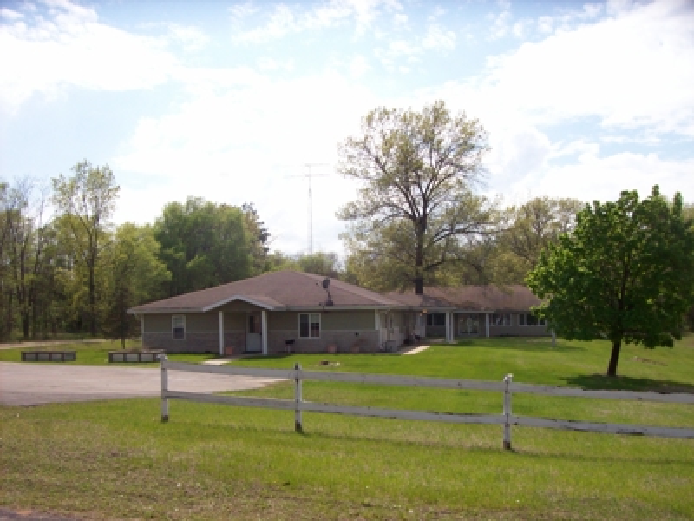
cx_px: 347
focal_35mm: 36
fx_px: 722
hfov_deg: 51.4
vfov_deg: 39.7
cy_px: 260
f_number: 4.8
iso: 80
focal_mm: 6
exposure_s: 1/1133
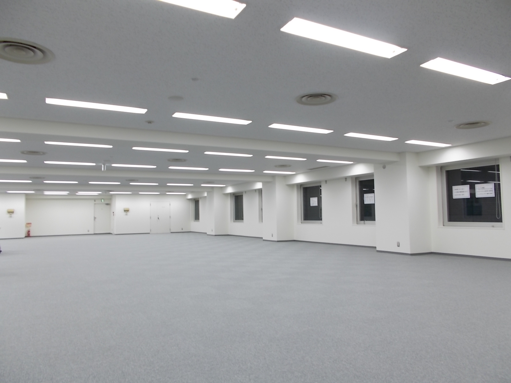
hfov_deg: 67.3
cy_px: 192
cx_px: 256
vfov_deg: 53.1
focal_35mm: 26
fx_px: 384
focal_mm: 4.6
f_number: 3.2
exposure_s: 1/30
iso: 80
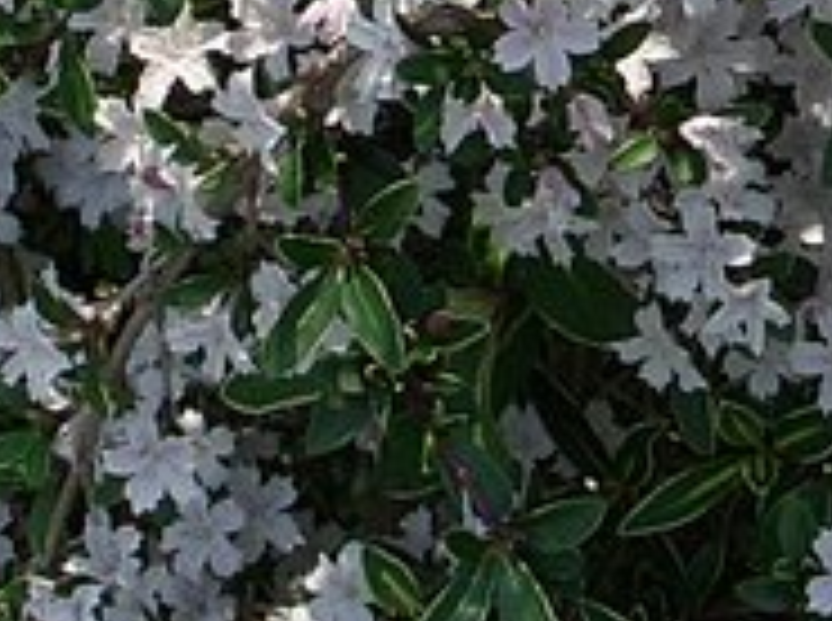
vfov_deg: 7.9
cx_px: 346
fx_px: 4390
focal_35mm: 183
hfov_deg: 10.8
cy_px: -423
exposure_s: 1/400
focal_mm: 7.1
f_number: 4
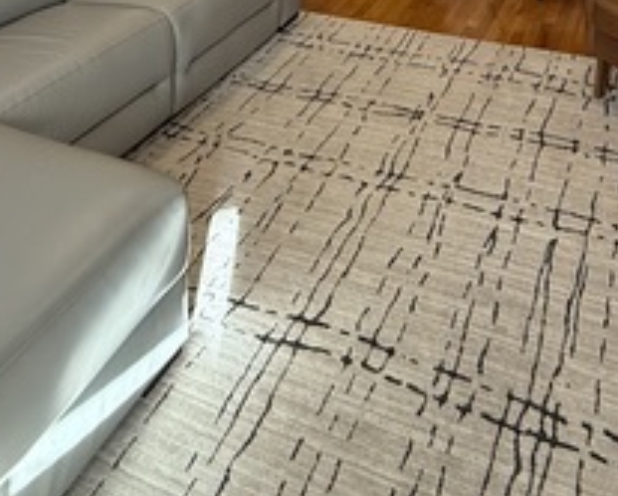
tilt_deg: -8.3
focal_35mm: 44
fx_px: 806
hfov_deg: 41.9
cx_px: 333
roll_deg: +0.7
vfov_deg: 27.3
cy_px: -182
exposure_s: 1/100
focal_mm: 2.22
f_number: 2.2
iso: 200
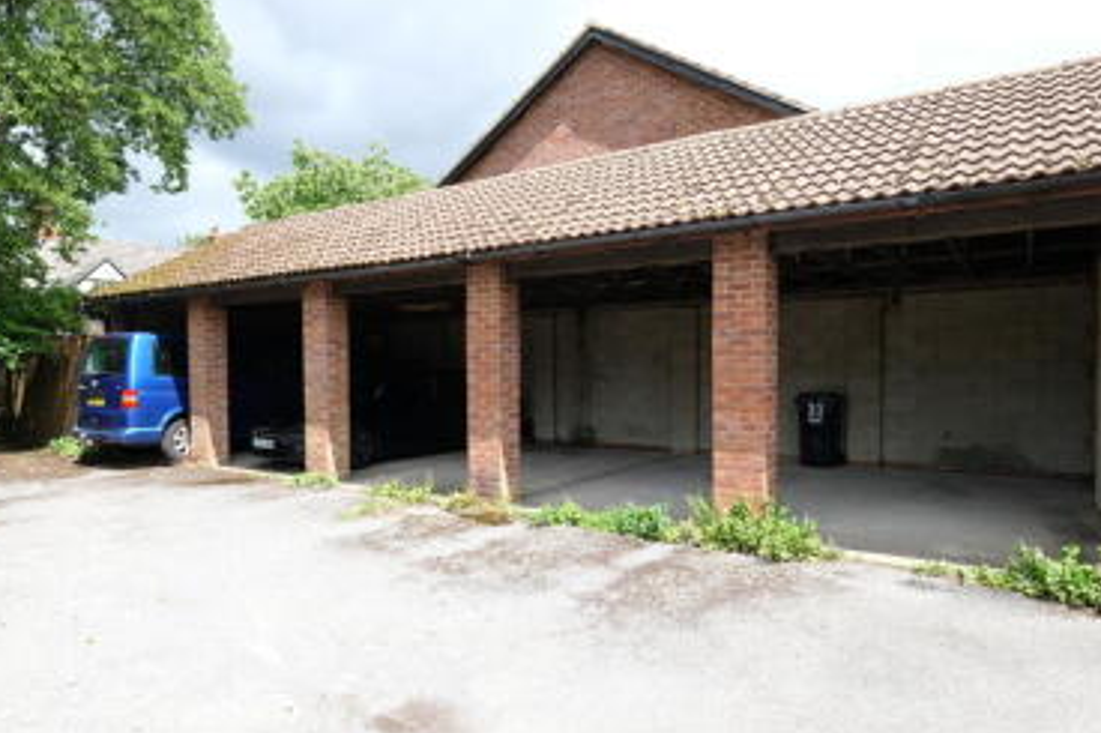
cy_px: 402
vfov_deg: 57.1
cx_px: 574
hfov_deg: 78.6
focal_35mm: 22
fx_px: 672
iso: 200
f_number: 5.6
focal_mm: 11
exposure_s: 1/220
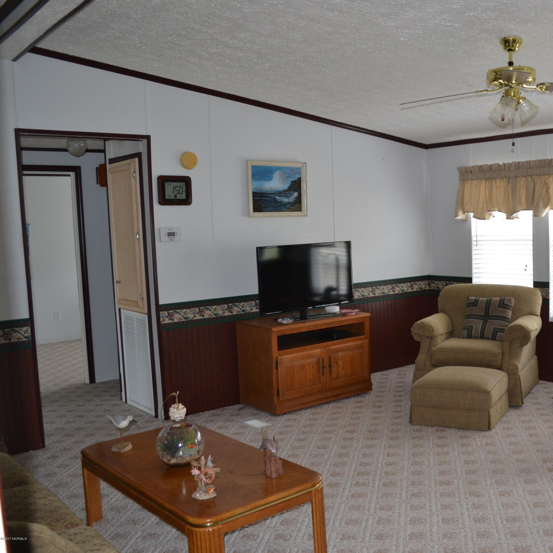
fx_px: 633
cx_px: 421
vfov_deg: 47.2
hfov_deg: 45.4
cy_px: 275
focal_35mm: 35
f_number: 4
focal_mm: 18
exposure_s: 1/100
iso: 400
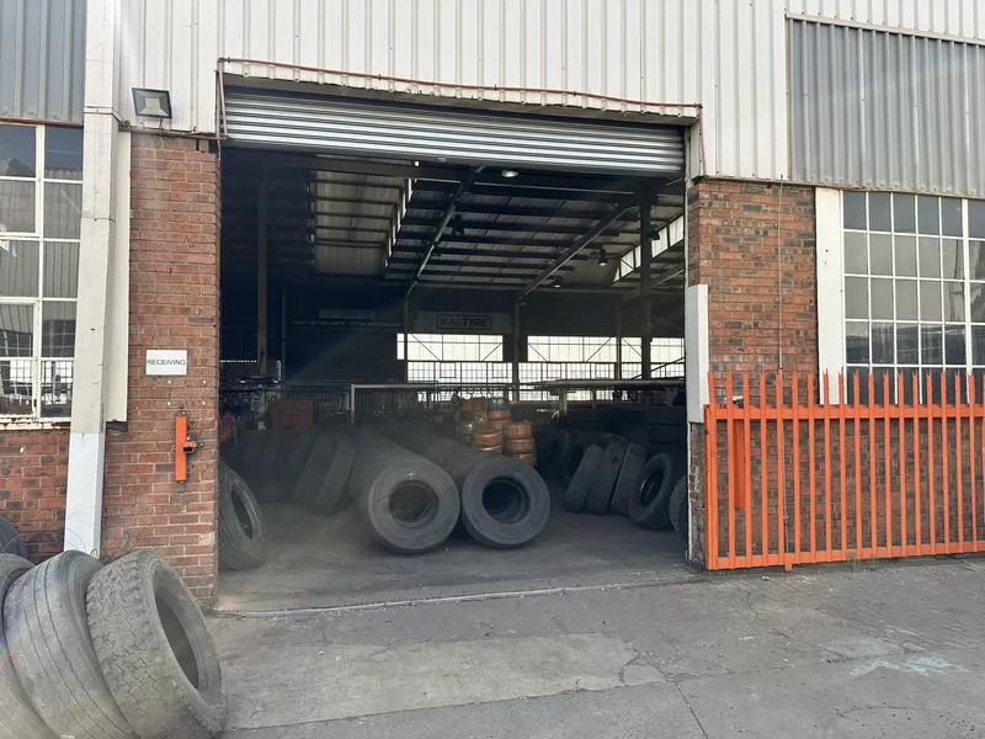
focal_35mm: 24
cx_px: 492
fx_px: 683
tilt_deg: +2.5
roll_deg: +0.4
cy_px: 370
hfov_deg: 71.6
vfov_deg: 56.8
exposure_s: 1/1040
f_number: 1.78
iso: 80
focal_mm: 6.86
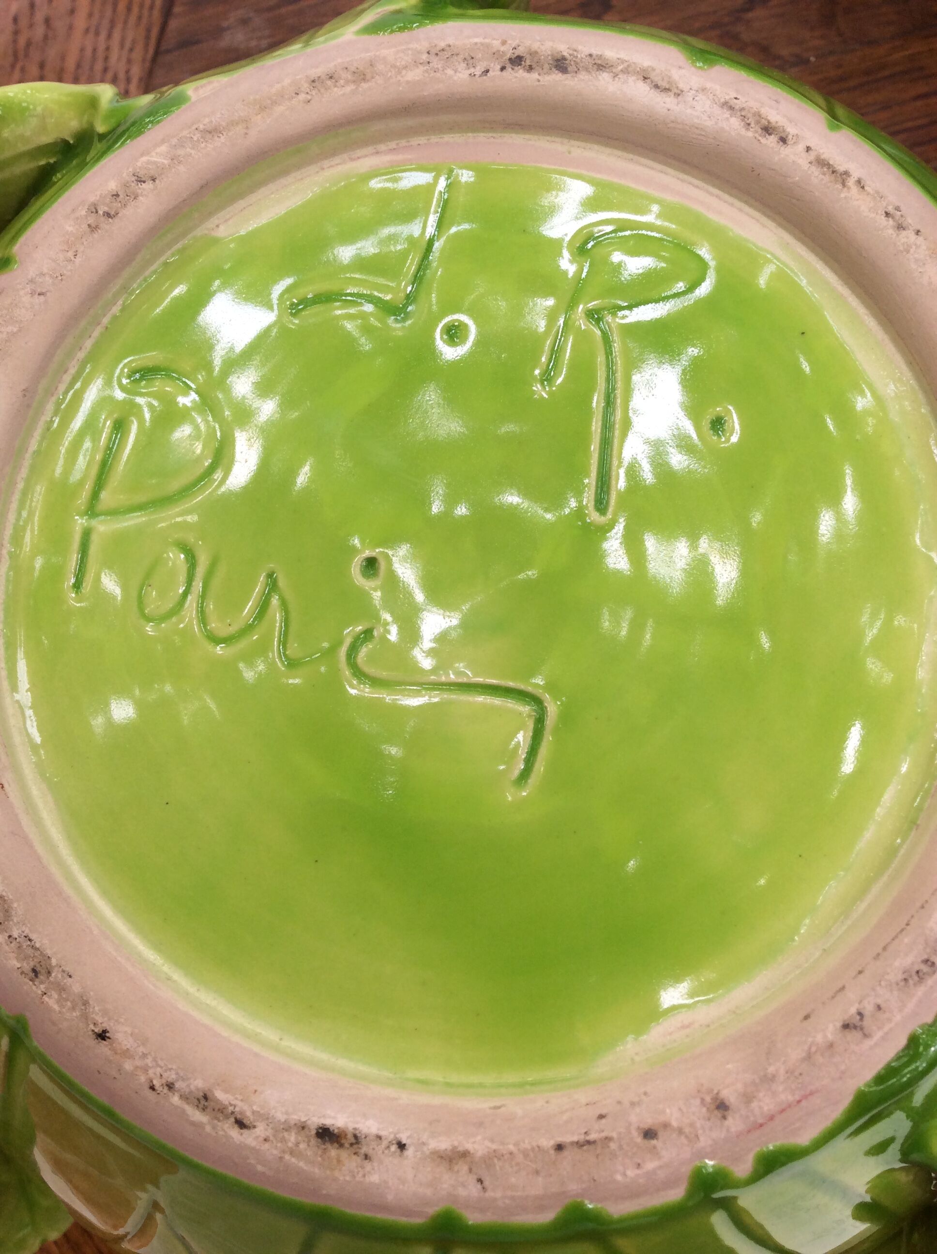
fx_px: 1158
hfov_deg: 44.1
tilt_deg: -79.7
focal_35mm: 32
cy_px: 627
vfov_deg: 56.9
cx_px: 468
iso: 32
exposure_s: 1/103
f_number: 2.4
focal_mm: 3.3
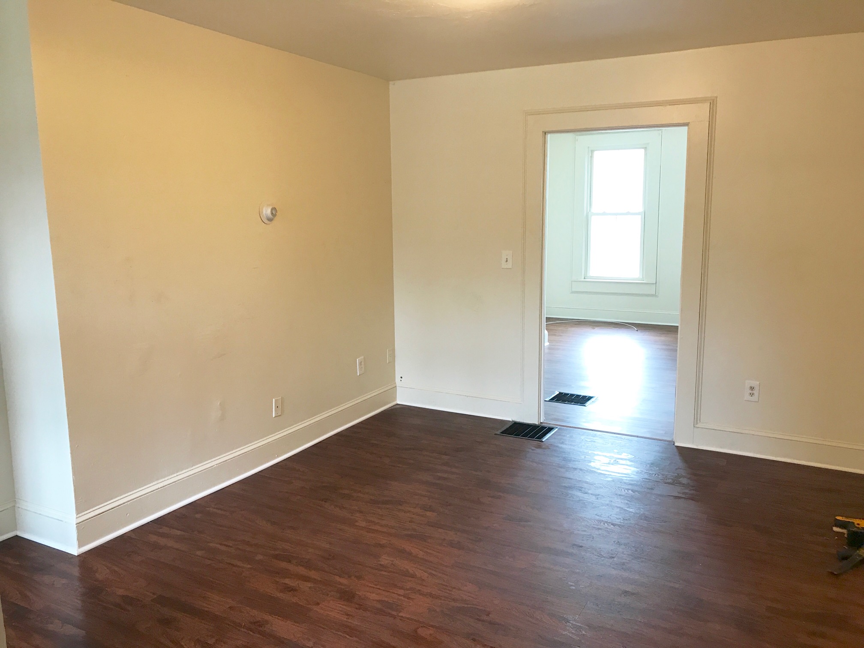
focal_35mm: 28
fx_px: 699
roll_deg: +0.2
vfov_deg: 49.7
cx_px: 432
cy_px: 324
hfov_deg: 63.4
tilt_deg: -9.1
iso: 40
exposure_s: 1/20
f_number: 1.8
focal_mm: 3.99
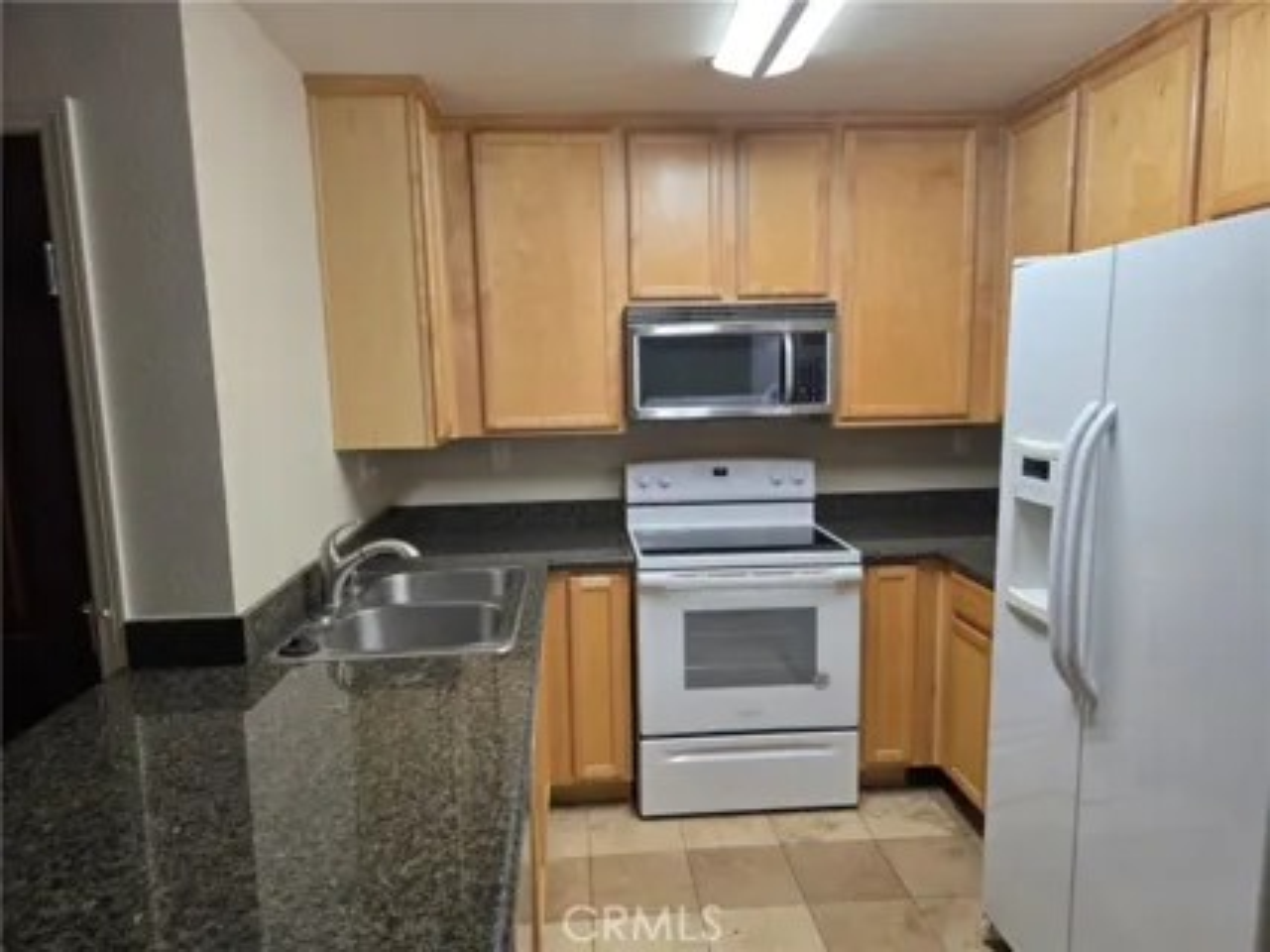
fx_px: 844
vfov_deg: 58.9
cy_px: 476
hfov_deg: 73.9
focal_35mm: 23
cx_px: 635
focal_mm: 6.3
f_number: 1.7
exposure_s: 1/120
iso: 100
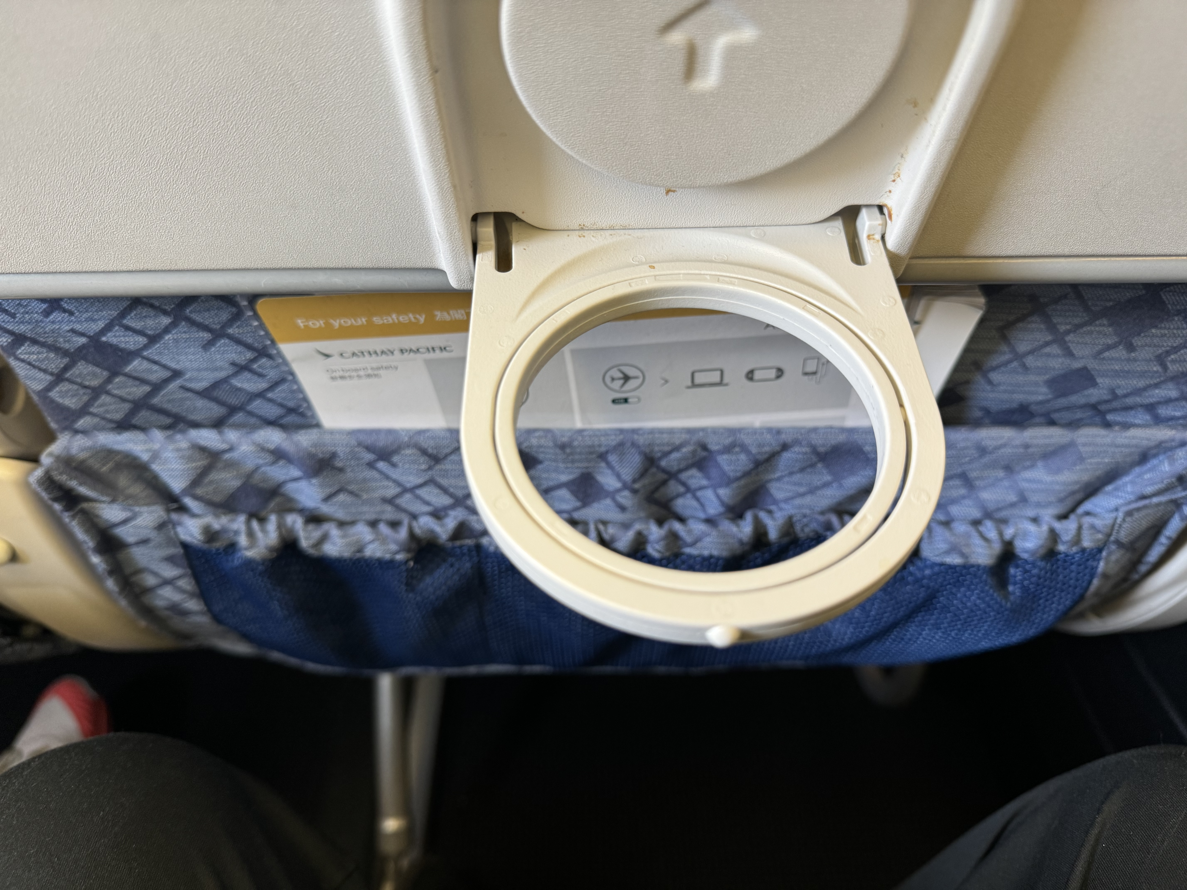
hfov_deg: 71.6
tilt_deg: -44.5
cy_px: 445
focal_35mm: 24
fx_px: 823
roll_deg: +0.7
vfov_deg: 56.8
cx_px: 594
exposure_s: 1/67
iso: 200
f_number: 1.78
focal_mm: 6.76
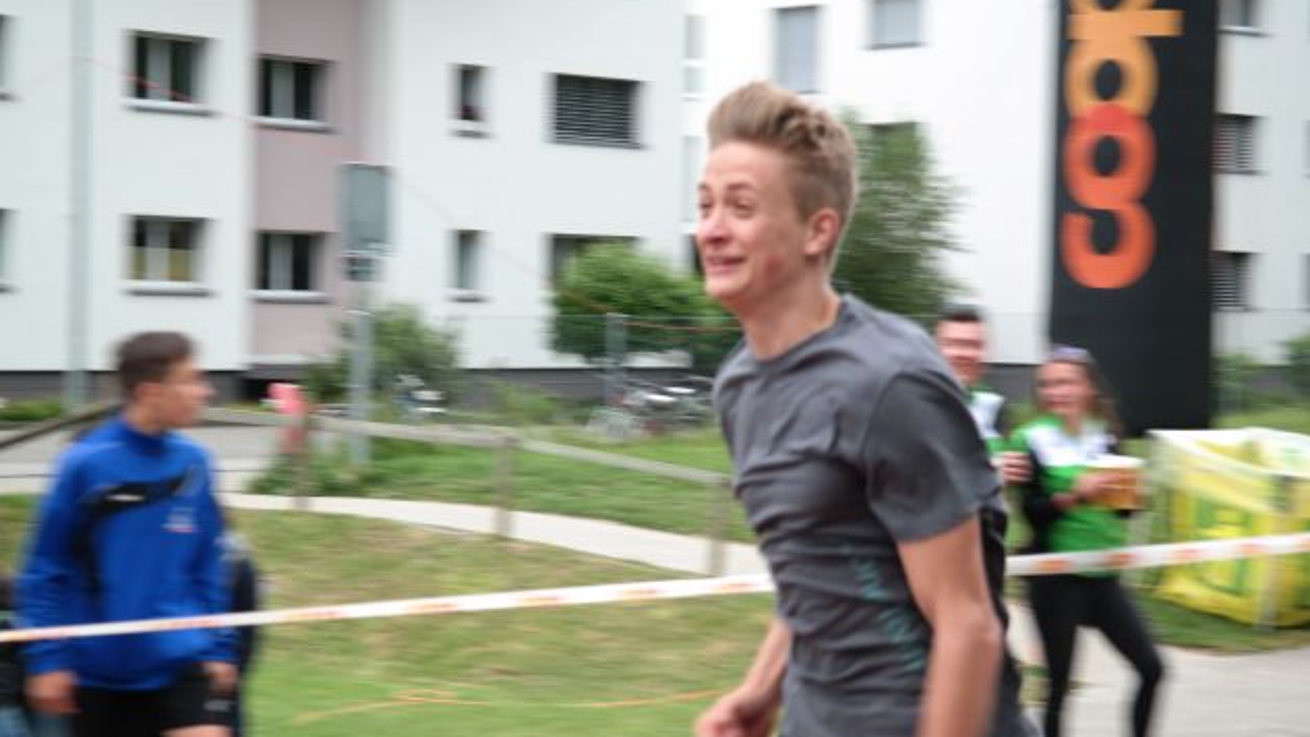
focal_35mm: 89
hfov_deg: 23.9
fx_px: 3091
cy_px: 365
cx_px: 656
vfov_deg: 13.6
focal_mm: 55
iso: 200
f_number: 5.6
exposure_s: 1/160
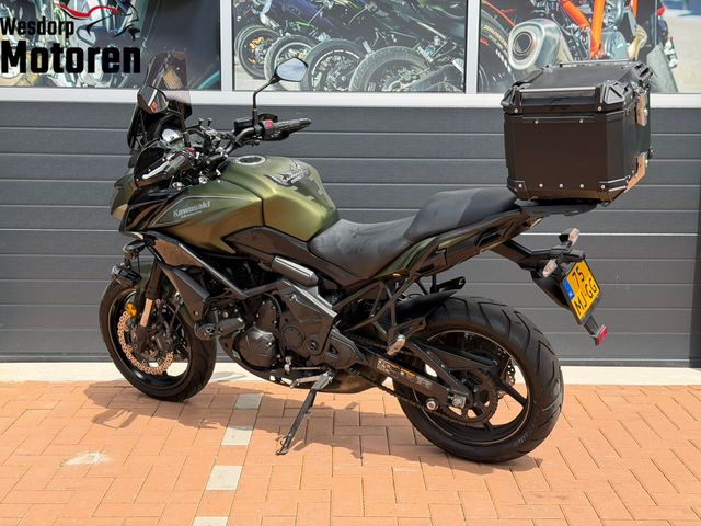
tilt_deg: -7.7
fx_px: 972
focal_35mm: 48
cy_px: 263
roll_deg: +0.1
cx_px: 350
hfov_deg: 39.7
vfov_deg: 30.3
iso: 80
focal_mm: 6.76
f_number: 1.78
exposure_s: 1/2762
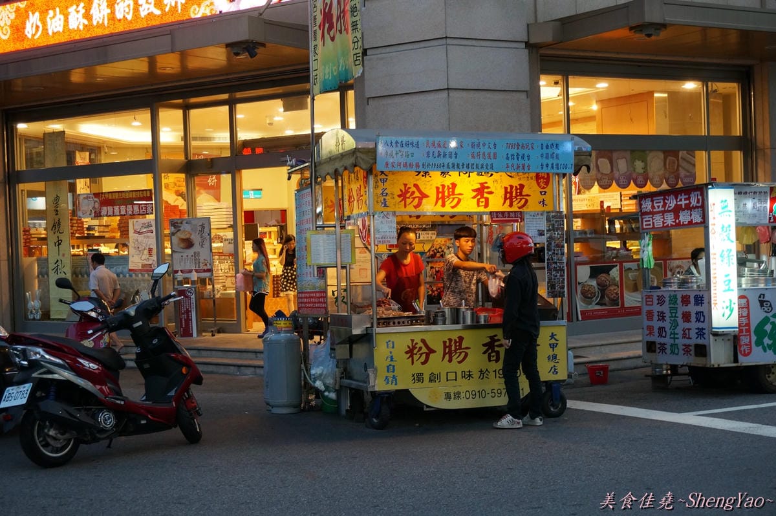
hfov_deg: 36.9
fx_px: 1163
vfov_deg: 25.0
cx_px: 388
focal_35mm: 54
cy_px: 258
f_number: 5.6
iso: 1000
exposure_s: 1/60
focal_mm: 36
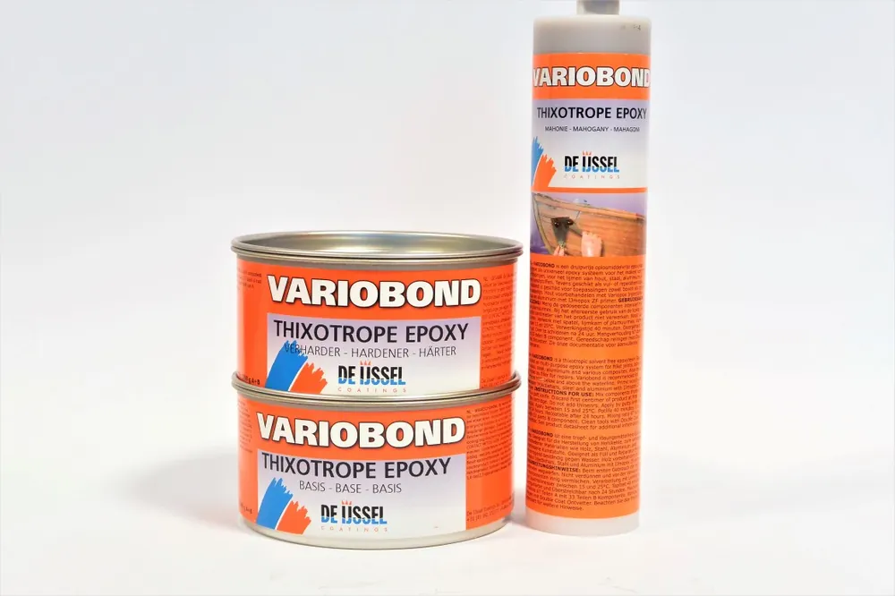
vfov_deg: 22.2
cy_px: 298
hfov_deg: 32.9
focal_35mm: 61
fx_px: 1516
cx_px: 448
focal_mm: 22.7
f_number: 5
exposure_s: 1/30
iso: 1800
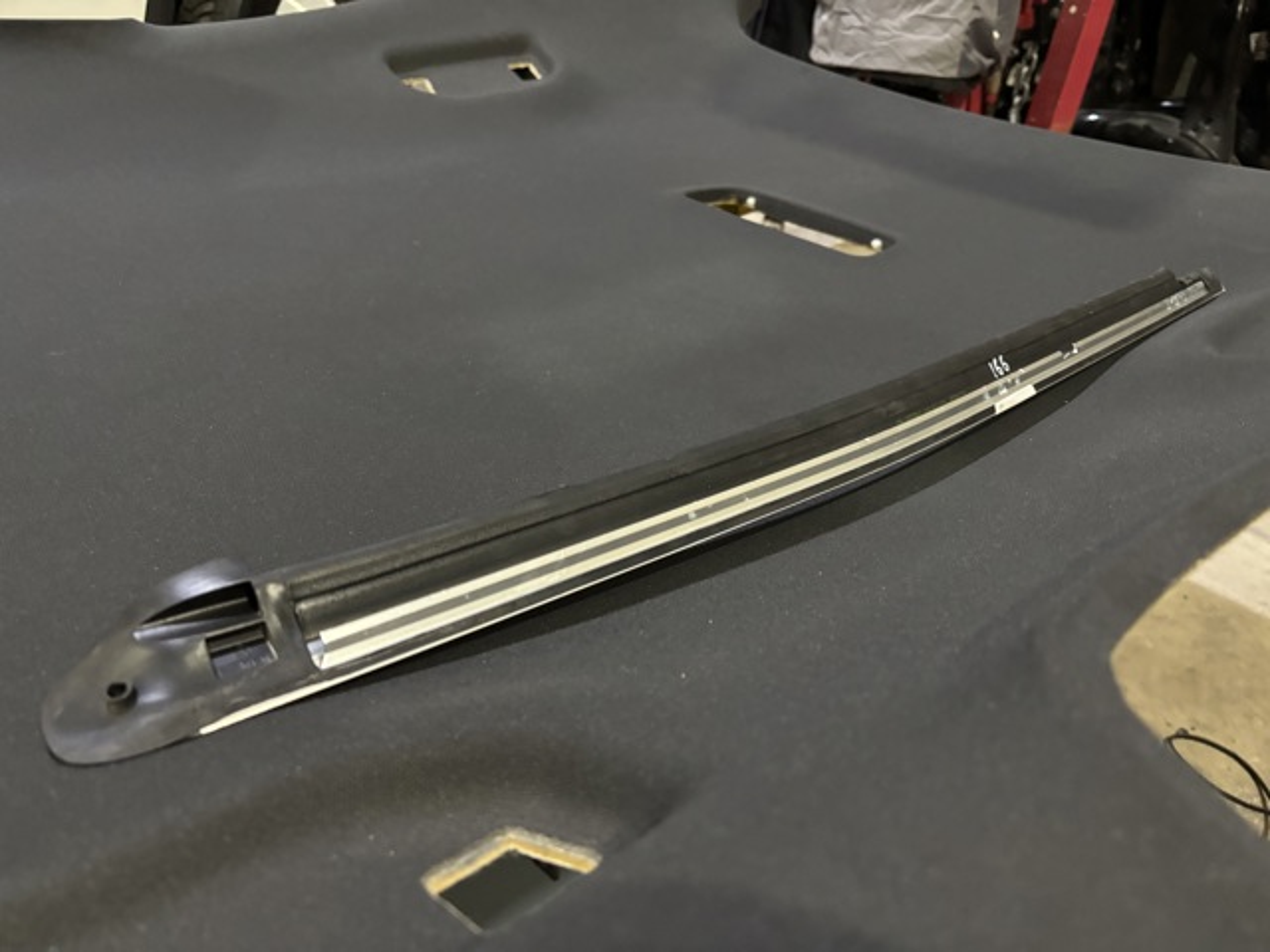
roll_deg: -5.0
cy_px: 476
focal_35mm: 26
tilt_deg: -29.7
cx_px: 635
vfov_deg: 53.1
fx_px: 954
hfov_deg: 67.3
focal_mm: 5.96
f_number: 1.6
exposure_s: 1/25
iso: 640
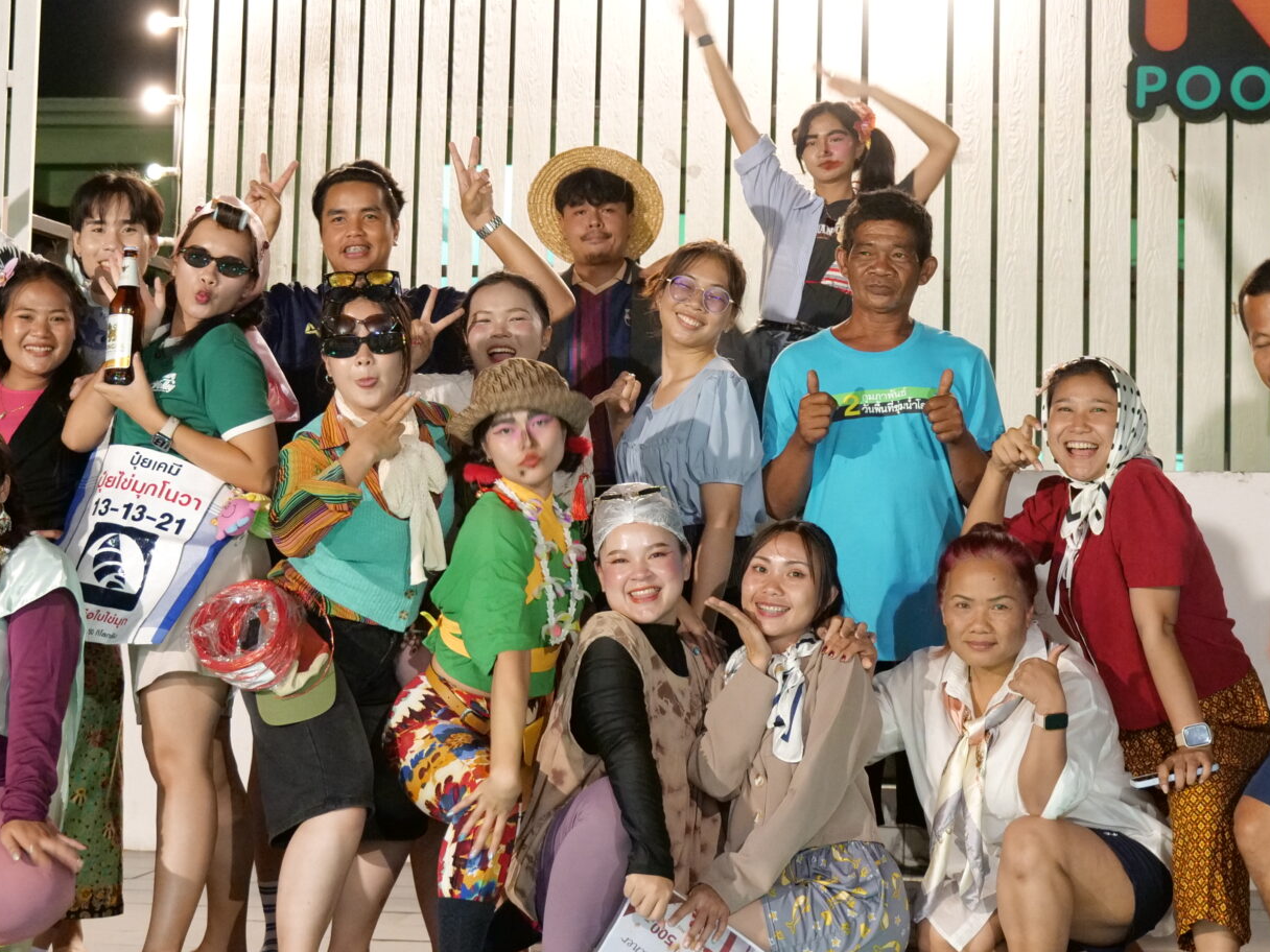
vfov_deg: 18.1
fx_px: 2972
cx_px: 579
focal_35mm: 81
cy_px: 265
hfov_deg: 24.1
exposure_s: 1/30
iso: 6400
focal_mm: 40
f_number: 4.8
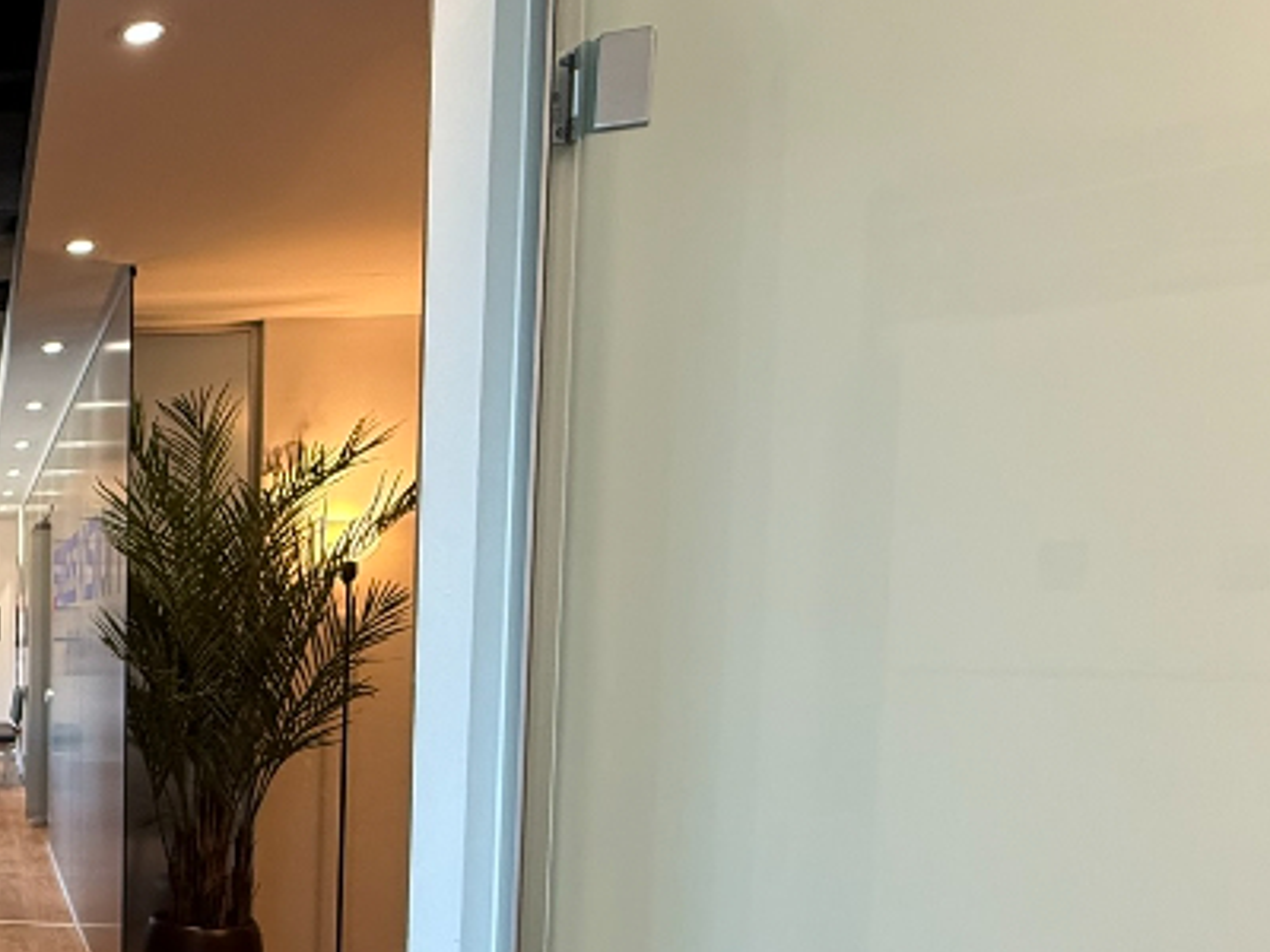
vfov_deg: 39.6
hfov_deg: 39.8
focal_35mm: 35
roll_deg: +0.1
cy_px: 711
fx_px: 1284
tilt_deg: -3.1
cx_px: -210
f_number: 2.2
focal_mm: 2.22
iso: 200
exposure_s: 1/50
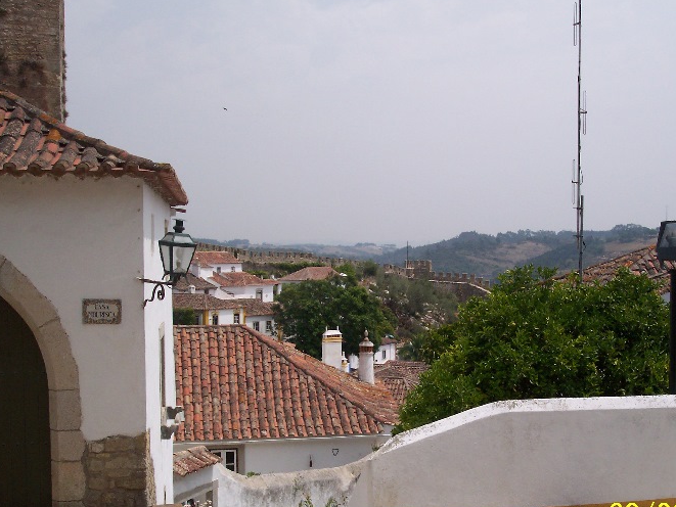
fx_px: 898
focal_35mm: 46
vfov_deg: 31.5
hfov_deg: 41.1
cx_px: 399
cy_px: 285
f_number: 4.8
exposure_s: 1/1000
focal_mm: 8
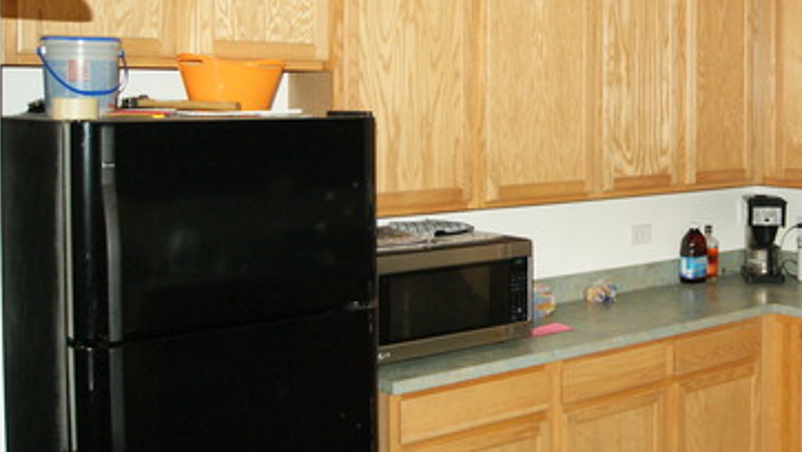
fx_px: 1064
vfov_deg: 23.1
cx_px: 705
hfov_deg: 38.8
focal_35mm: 50
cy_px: 9
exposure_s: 1/60
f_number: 5.6
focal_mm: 18
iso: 400
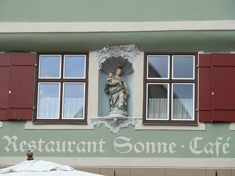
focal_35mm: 128
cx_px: 118
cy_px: 88
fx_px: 869
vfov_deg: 11.6
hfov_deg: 15.4
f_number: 4.4
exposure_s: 1/200
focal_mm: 21
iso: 80
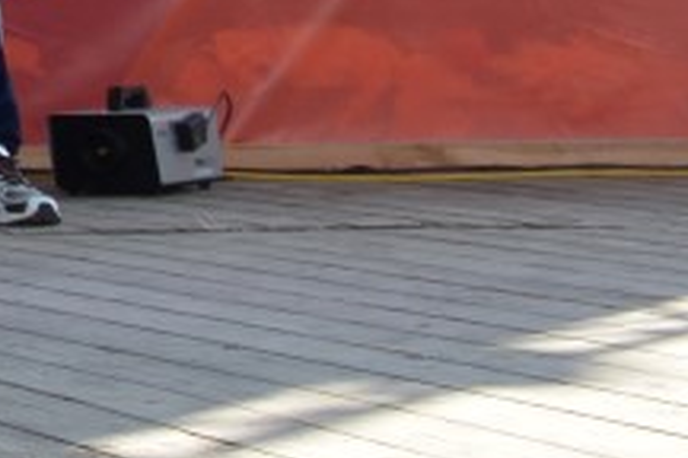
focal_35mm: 248
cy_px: -1104
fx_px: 4739
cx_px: -1637
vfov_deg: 5.1
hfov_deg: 7.1
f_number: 7.1
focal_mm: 22
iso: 200
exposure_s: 1/200
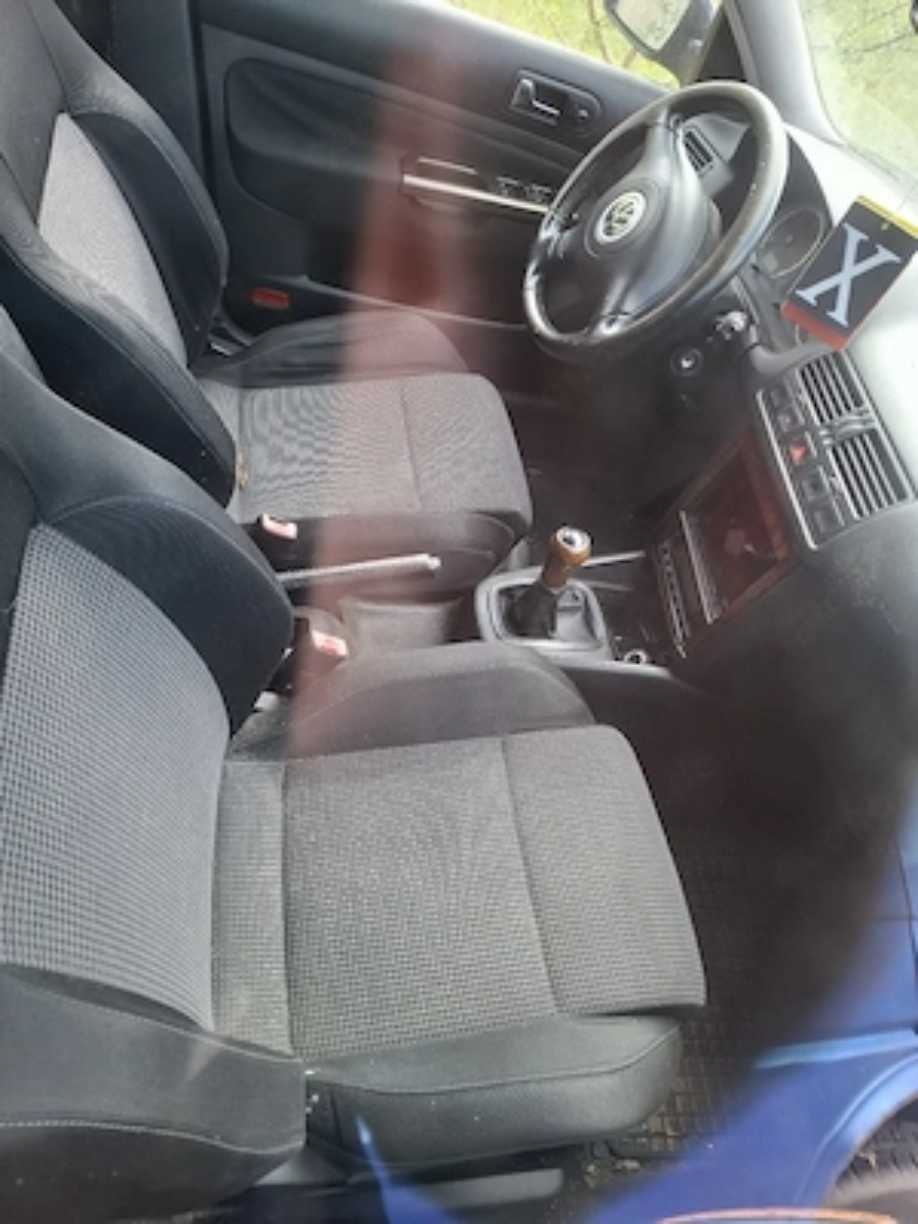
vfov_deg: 73.9
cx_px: 459
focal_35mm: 23
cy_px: 612
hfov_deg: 58.9
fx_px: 813
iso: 80
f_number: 1.8
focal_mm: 5.54
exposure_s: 1/100
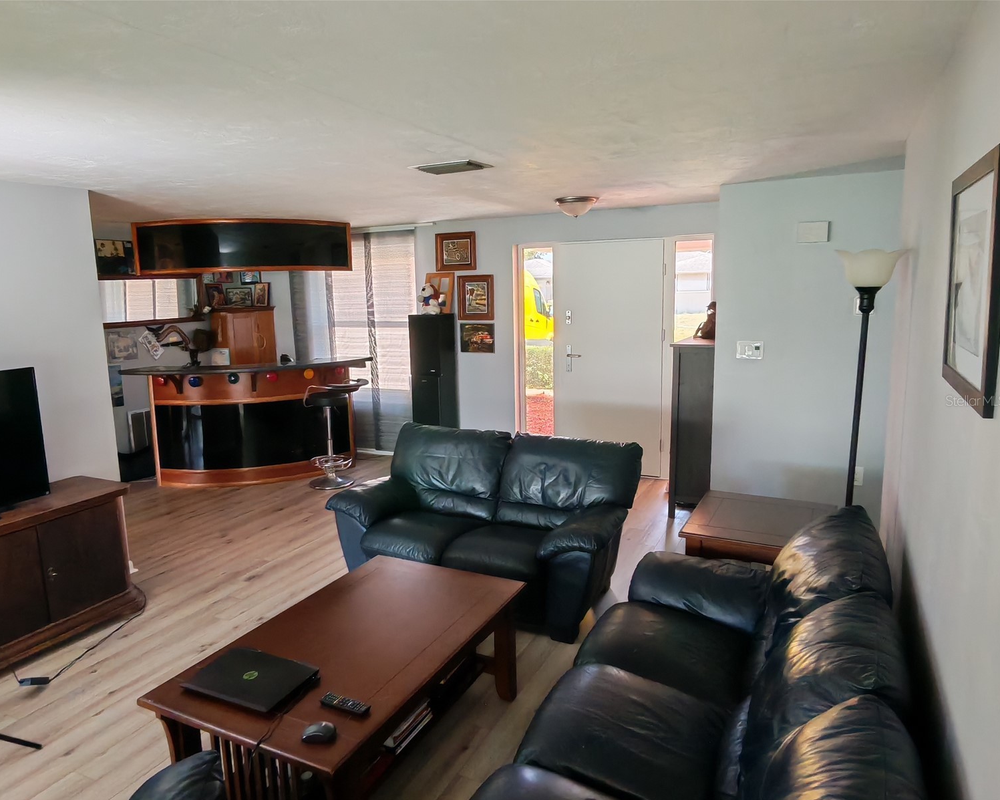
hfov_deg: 70.2
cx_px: 474
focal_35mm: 24
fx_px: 710
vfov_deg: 58.8
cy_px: 400
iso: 160
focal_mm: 1.96
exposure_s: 1/33
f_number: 2.2
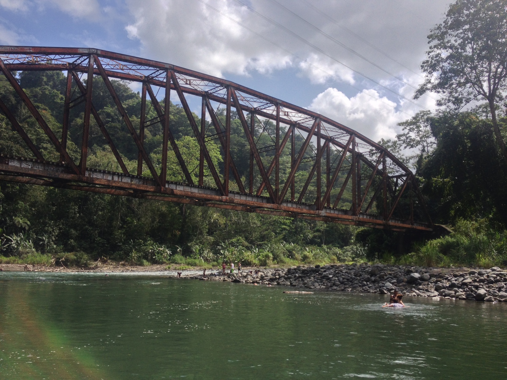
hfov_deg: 52.6
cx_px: 254
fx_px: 513
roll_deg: +1.0
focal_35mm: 35
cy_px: 190
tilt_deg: +5.4
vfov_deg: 40.7
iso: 50
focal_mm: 4.28
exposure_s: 1/1623
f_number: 2.4
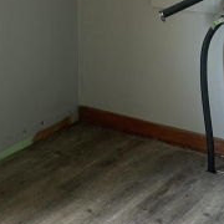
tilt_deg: -17.7
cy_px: 58
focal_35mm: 85
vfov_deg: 20.3
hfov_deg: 20.4
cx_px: 106
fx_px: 622
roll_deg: -0.5
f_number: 1.5
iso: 160
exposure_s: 1/60
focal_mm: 5.7
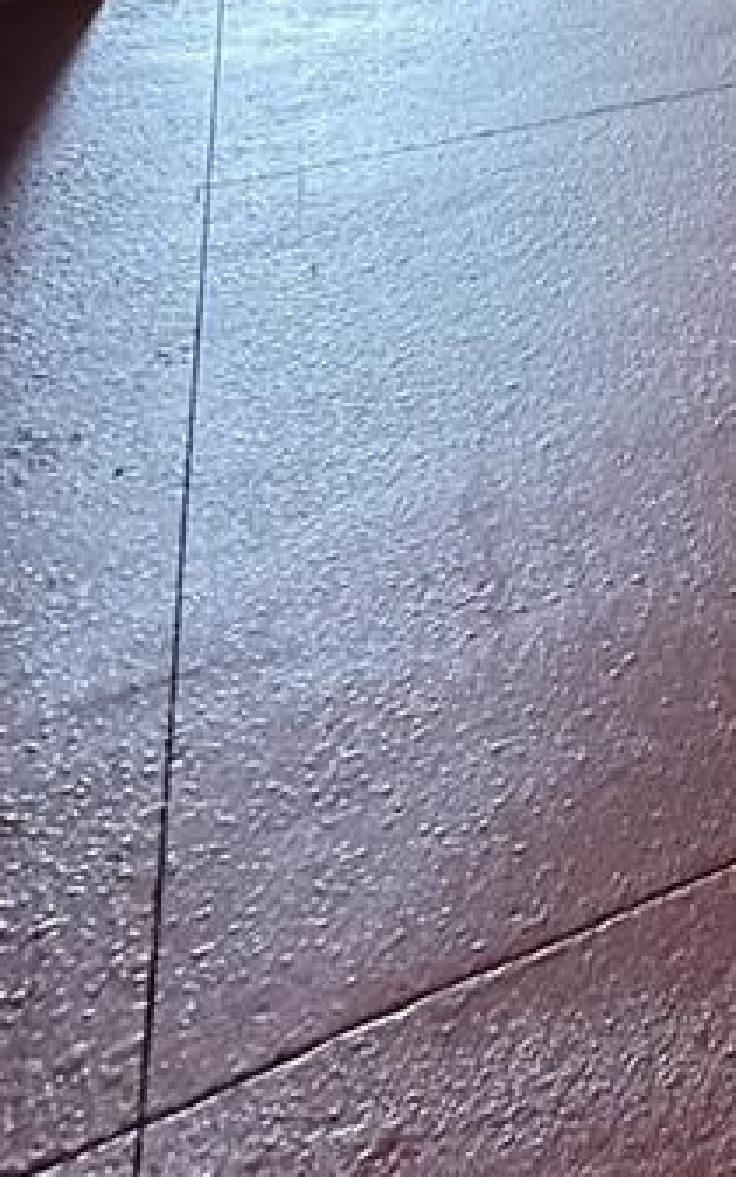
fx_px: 1701
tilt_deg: -3.5
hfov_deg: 16.6
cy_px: -529
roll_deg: -5.5
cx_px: 1567
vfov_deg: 27.8
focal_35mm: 53
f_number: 2.2
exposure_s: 1/60
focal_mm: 2.22
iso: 640
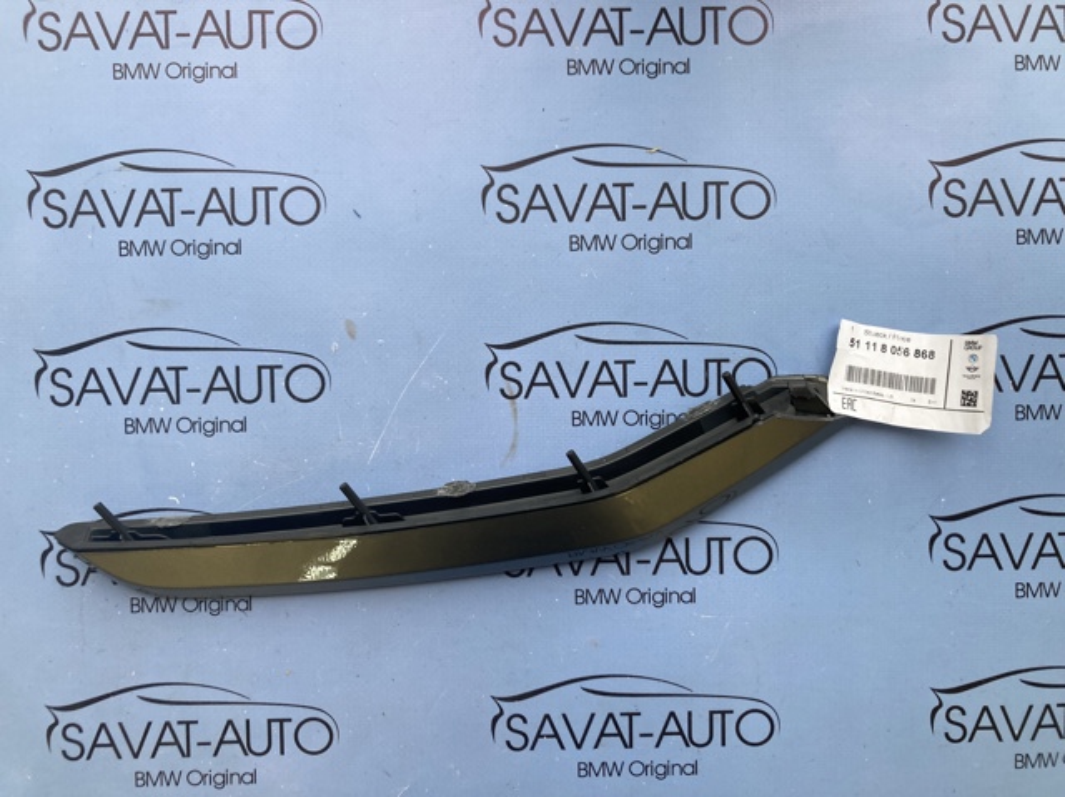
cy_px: 398
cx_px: 532
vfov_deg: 49.7
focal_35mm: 28
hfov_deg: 63.5
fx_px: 861
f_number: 1.8
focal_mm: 3.99
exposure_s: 1/121
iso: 64
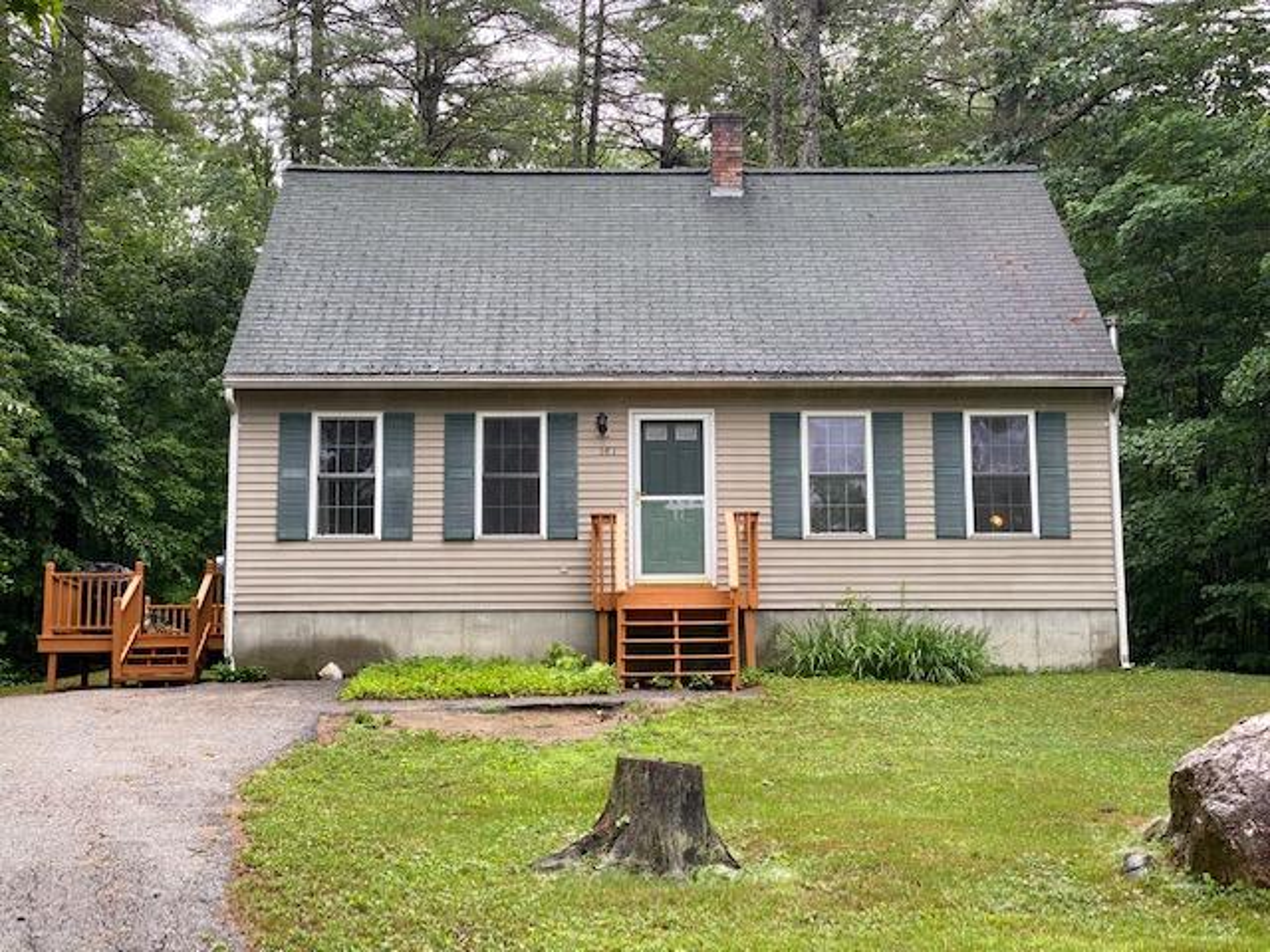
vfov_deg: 28.0
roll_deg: +0.0
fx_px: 1908
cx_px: 635
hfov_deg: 36.8
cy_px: 476
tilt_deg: +8.7
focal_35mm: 52
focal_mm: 6
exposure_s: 1/215
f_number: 2
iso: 20
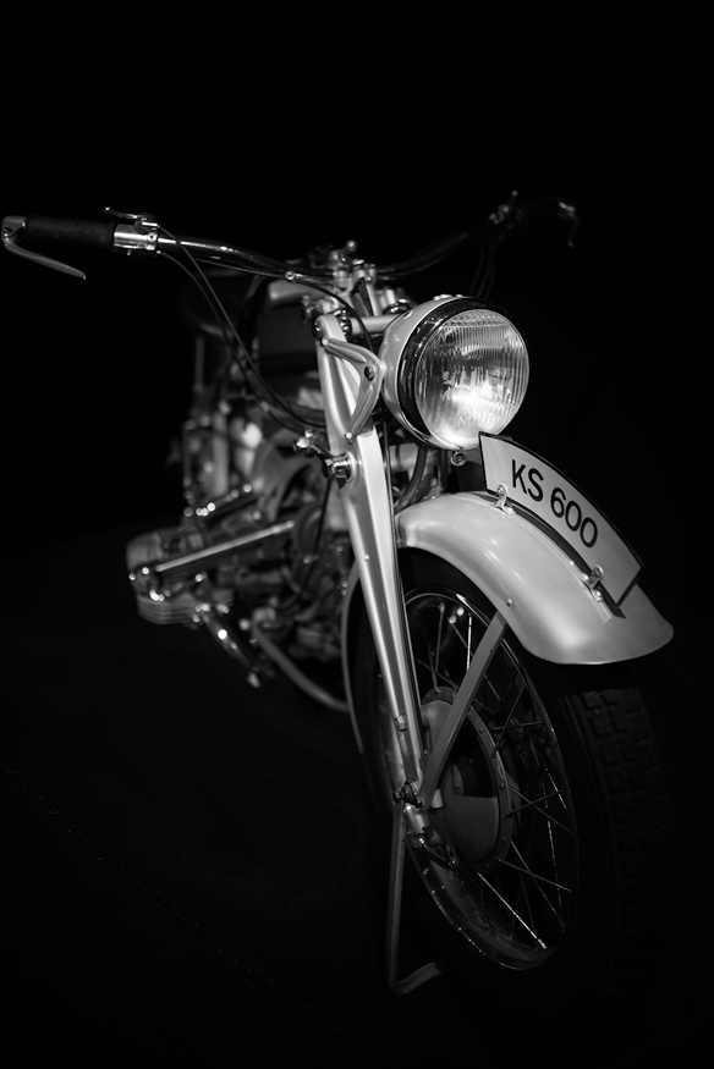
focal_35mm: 36
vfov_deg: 53.1
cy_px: 541
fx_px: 1070
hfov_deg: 36.9
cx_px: 358
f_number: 1.4
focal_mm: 35
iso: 100
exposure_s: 1/80
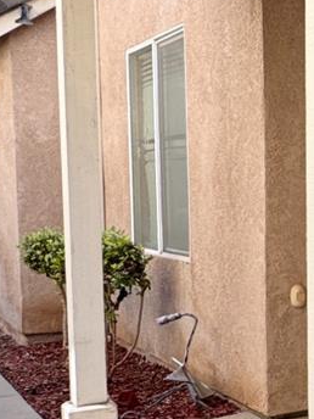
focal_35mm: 61
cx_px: 614
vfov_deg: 31.5
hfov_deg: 17.6
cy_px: 272
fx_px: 738
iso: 40
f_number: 2.2
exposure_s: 1/390
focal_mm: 2.22
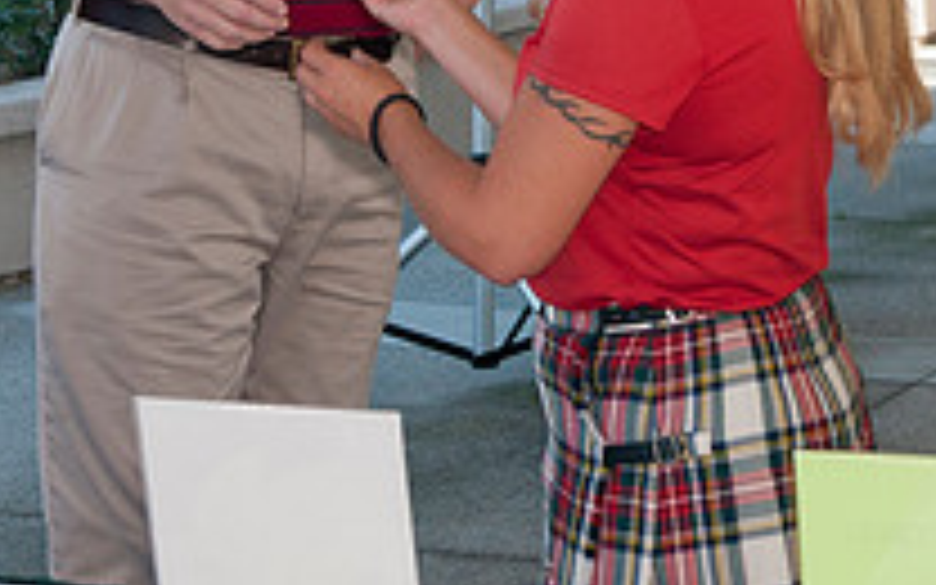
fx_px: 3673
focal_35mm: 144
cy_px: -86
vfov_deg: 9.0
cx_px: 553
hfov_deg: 14.5
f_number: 5
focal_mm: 28
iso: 200
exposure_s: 1/100
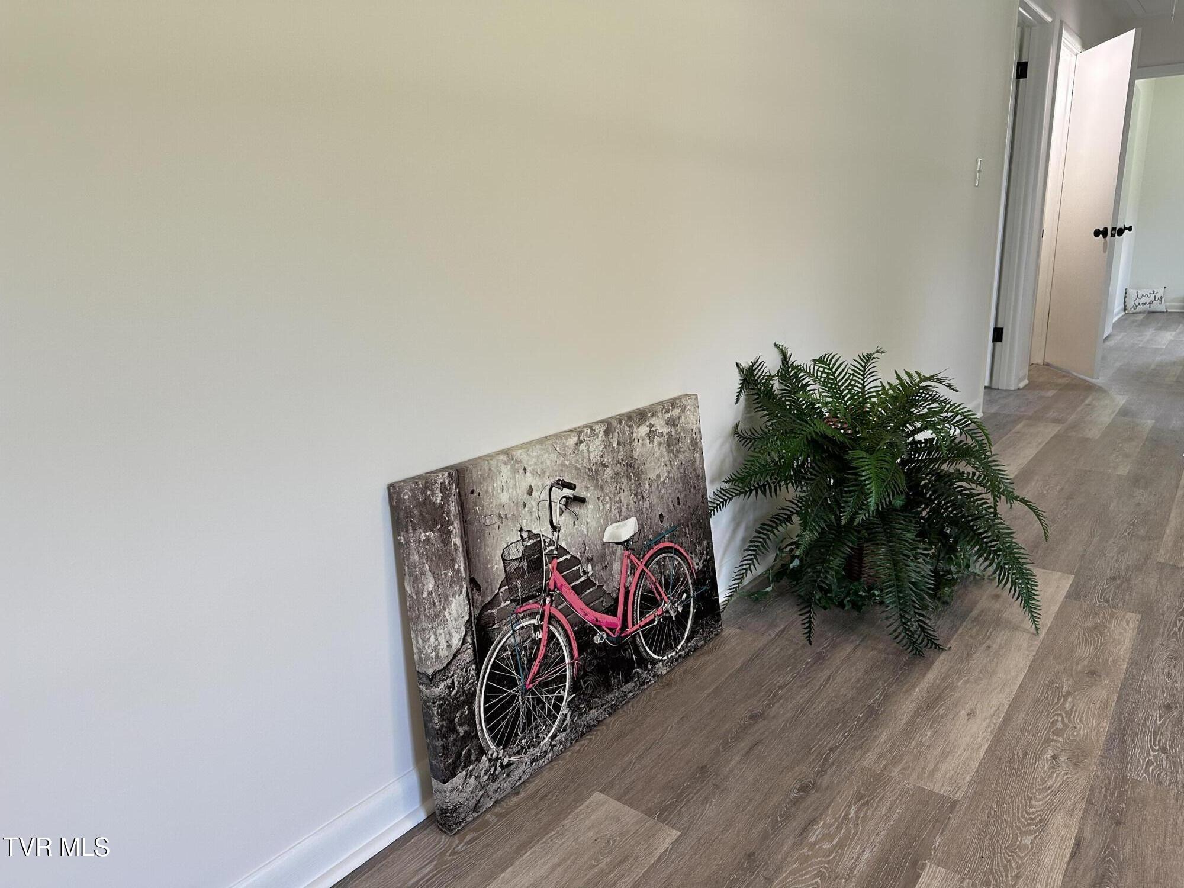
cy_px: 444
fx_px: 821
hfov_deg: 71.6
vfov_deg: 56.8
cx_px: 592
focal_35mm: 24
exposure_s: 1/120
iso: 160
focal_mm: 6.86
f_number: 1.78
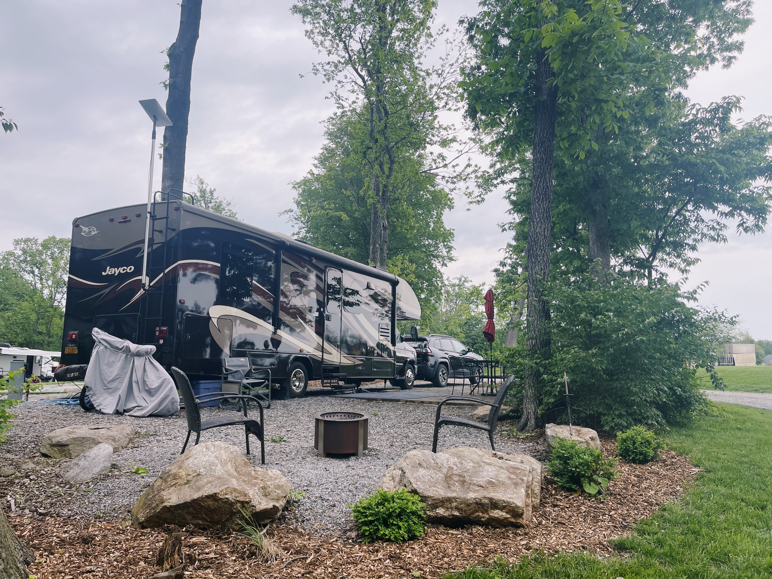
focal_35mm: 25
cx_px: 386
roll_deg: -0.7
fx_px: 558
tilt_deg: +7.6
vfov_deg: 54.9
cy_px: 290
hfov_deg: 69.4
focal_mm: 5.1
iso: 32
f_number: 1.6
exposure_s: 1/801
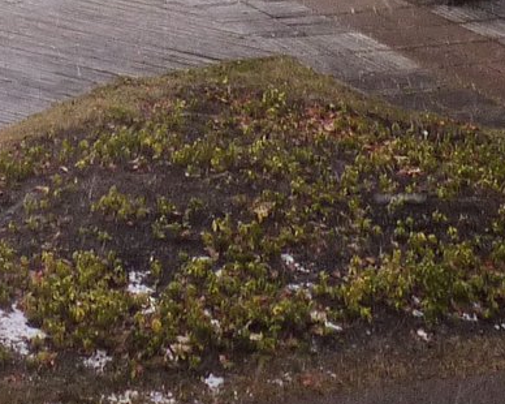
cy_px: -579
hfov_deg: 13.9
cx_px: -104
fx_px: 2002
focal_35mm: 134
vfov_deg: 10.0
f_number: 2.8
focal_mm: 4.5
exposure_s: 1/100
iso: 125
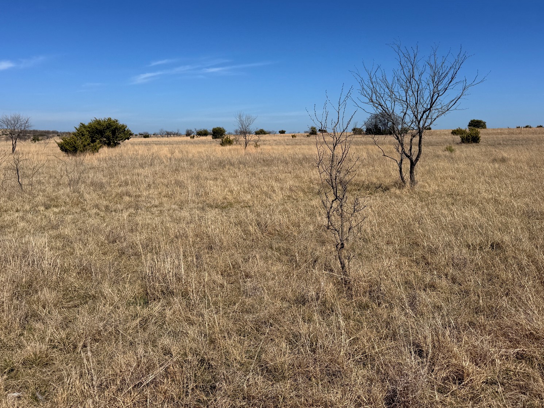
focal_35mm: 33
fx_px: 519
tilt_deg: -0.6
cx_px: 269
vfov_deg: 42.6
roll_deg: +0.1
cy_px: 149
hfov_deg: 55.3
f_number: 1.78
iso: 80
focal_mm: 6.76
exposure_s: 1/9091
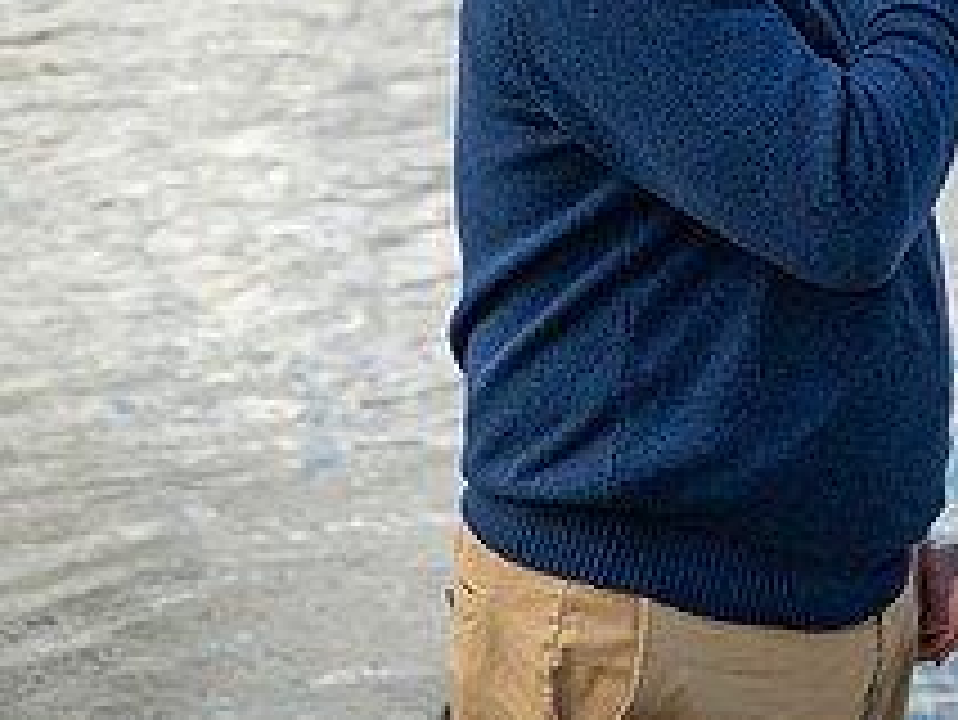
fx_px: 4292
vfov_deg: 9.5
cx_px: 1147
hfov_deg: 12.4
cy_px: -72
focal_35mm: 155
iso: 1250
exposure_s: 1/8000
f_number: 3.2
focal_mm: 58
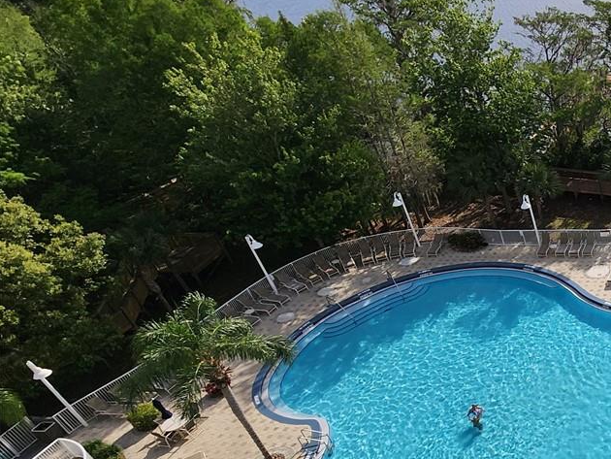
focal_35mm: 33
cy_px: 311
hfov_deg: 37.4
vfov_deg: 42.3
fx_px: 583
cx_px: 774
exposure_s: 1/2657
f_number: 2.2
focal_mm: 2.2
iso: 50
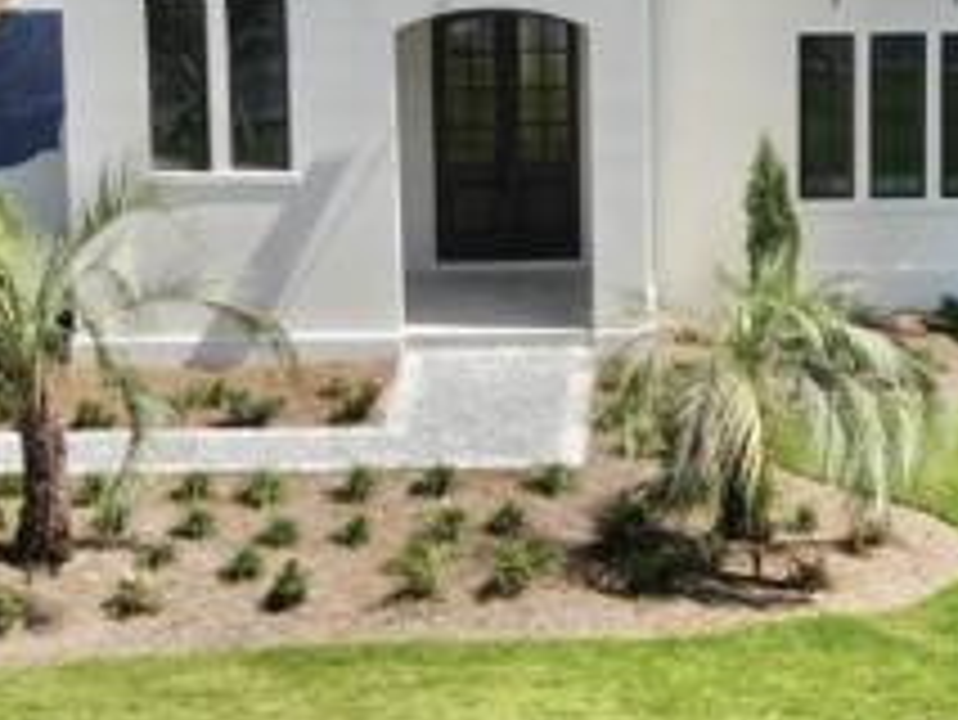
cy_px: 16
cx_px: 639
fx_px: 2409
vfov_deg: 16.7
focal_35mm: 87
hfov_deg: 22.4
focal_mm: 5
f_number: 3
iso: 100
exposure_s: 1/1250
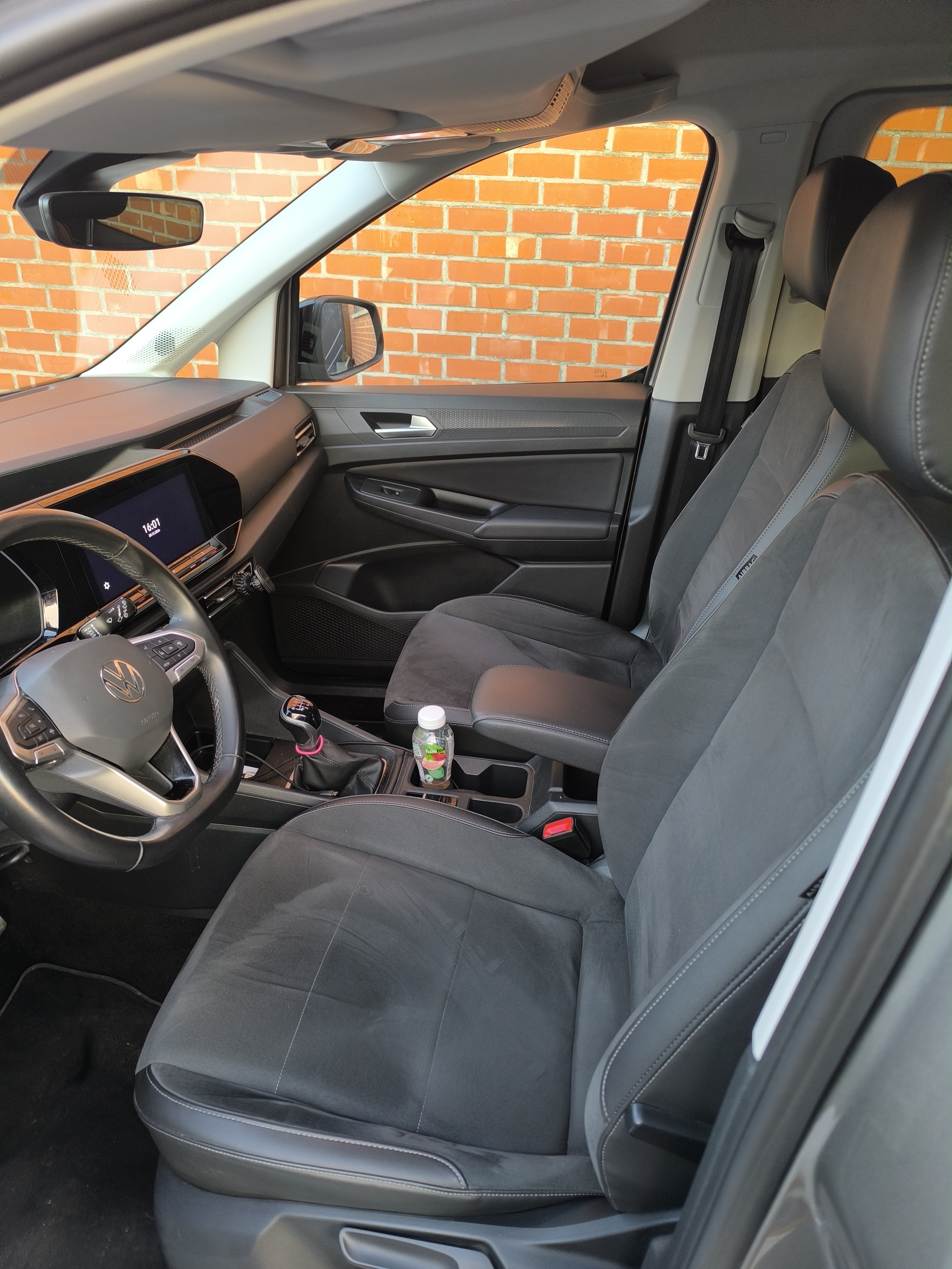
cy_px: 634
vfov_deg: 73.9
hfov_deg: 58.9
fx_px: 843
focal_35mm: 23
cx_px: 476
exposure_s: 1/100
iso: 500
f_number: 1.65
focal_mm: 6.14
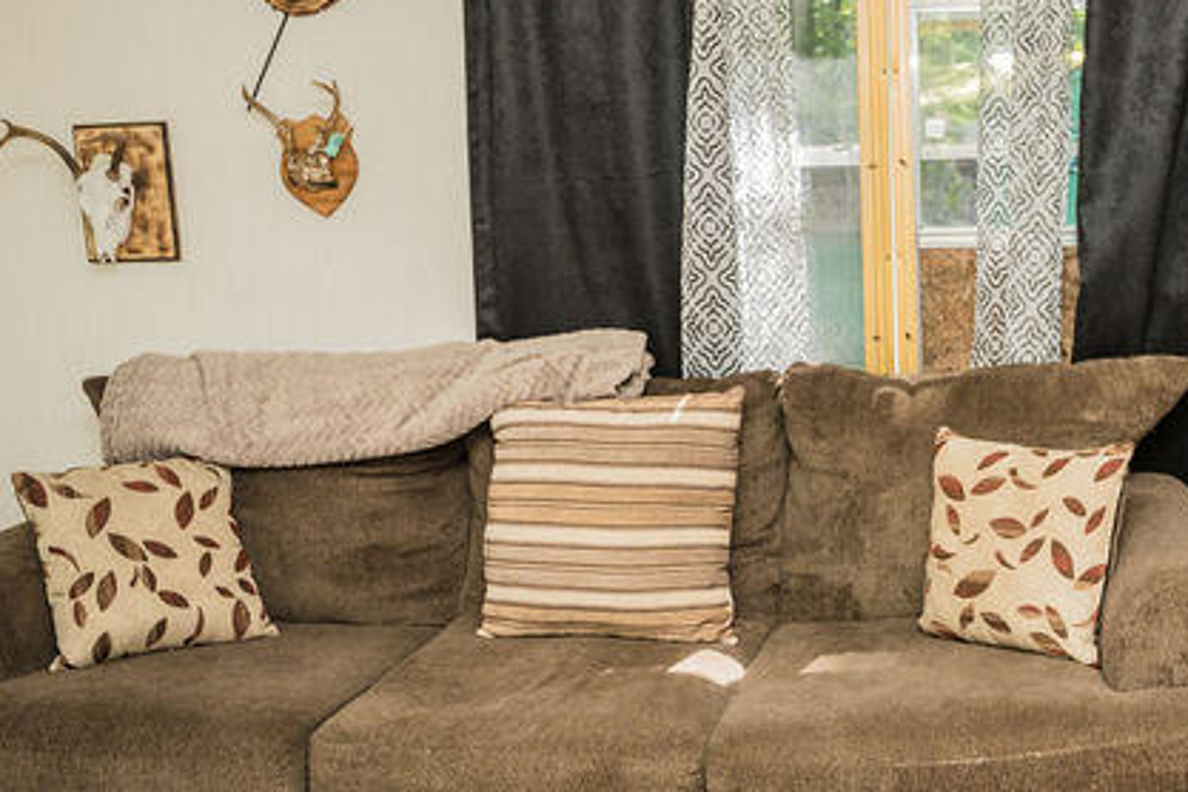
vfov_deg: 30.5
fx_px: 1452
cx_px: 906
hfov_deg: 43.0
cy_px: 397
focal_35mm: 44
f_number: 3.5
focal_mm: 17
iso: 320
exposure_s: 1/80
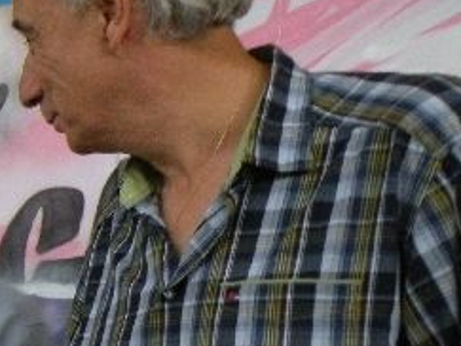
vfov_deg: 15.7
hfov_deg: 19.1
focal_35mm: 89
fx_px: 1185
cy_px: 458
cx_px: -247
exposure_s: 1/60
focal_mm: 4.7
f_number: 3.5
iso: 400
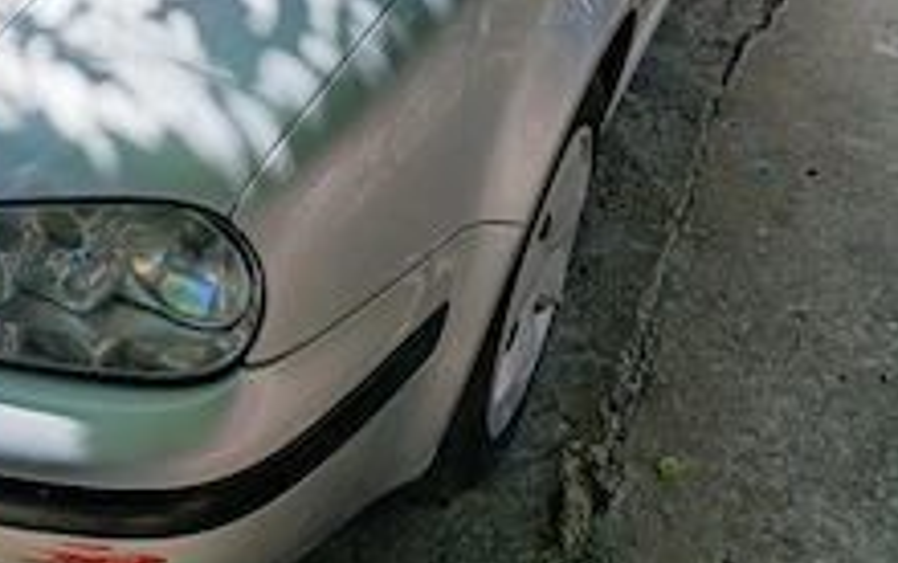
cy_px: 90
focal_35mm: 50
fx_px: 1225
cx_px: 290
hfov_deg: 39.7
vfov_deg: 25.3
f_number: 1.8
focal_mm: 3.98
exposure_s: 1/294
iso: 20
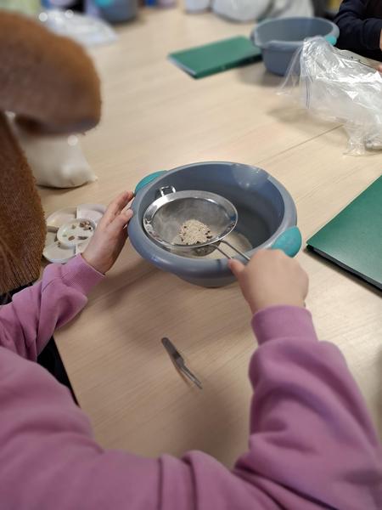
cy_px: 255
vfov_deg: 73.9
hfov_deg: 58.9
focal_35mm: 23
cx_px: 191
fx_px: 338
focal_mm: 5.54
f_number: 1.8
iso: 250
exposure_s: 1/100
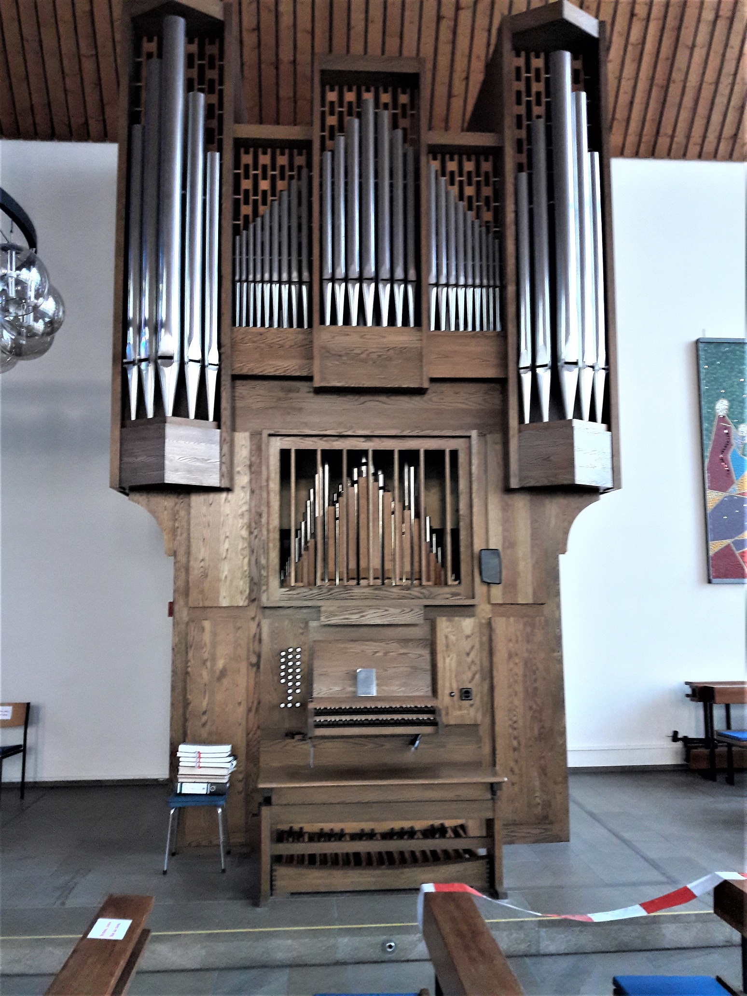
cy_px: 498
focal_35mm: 28
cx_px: 374
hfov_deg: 49.7
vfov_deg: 63.4
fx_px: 806
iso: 200
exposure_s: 1/25
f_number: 1.9
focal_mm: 3.7
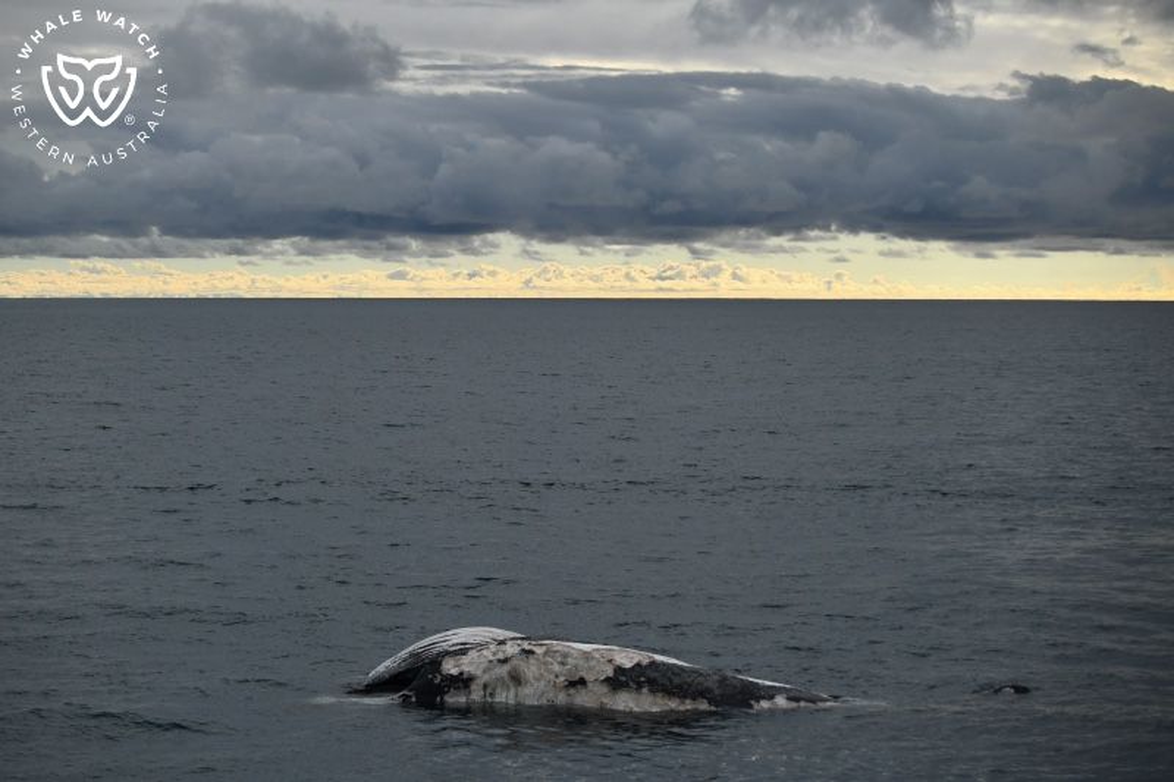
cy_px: 391
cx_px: 587
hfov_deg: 33.4
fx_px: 1956
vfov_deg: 22.6
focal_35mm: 60
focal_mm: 60
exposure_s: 1/8000
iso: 1000
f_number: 5
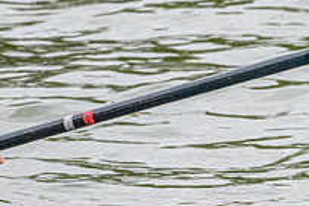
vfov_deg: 0.9
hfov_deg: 1.4
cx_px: -189
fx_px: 12685
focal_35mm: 1478
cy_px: 102
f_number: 9
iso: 3200
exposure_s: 1/1250
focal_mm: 400
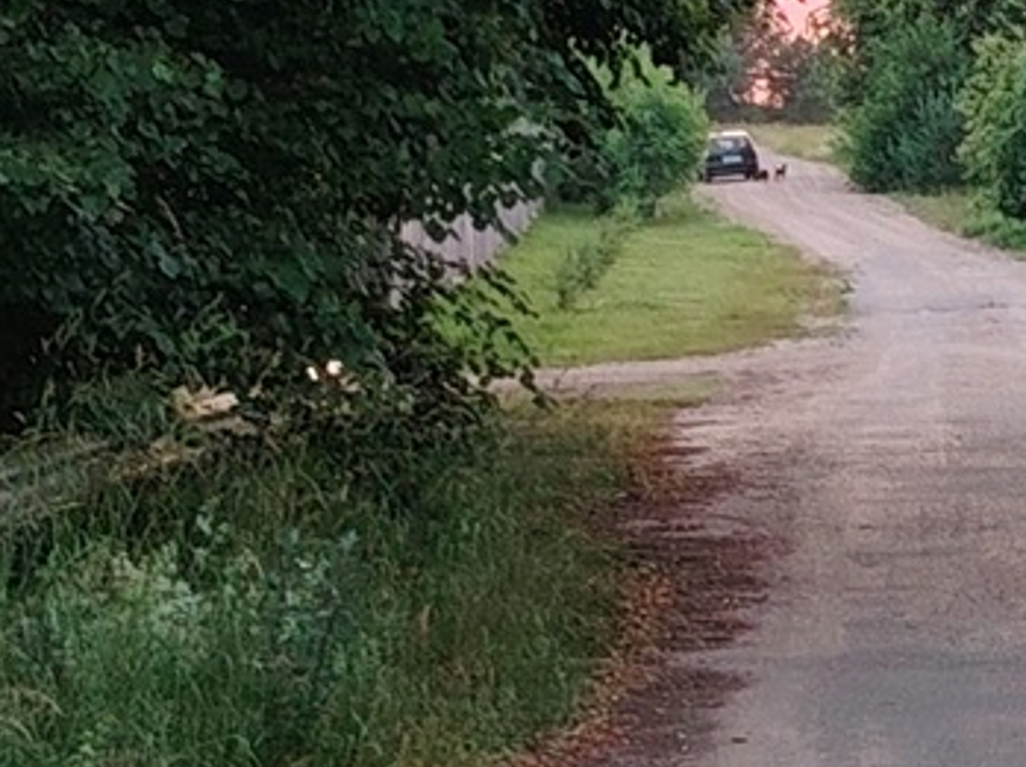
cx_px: 844
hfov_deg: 13.9
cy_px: 244
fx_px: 4175
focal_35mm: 141
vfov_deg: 10.5
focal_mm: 5.25
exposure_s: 1/33.3
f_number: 1.75
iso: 122
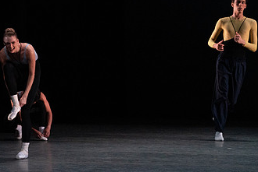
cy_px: 42
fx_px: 2519
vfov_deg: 3.9
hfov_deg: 5.9
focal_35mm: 351
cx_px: 44
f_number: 8
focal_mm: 200
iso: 12800
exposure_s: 1/500
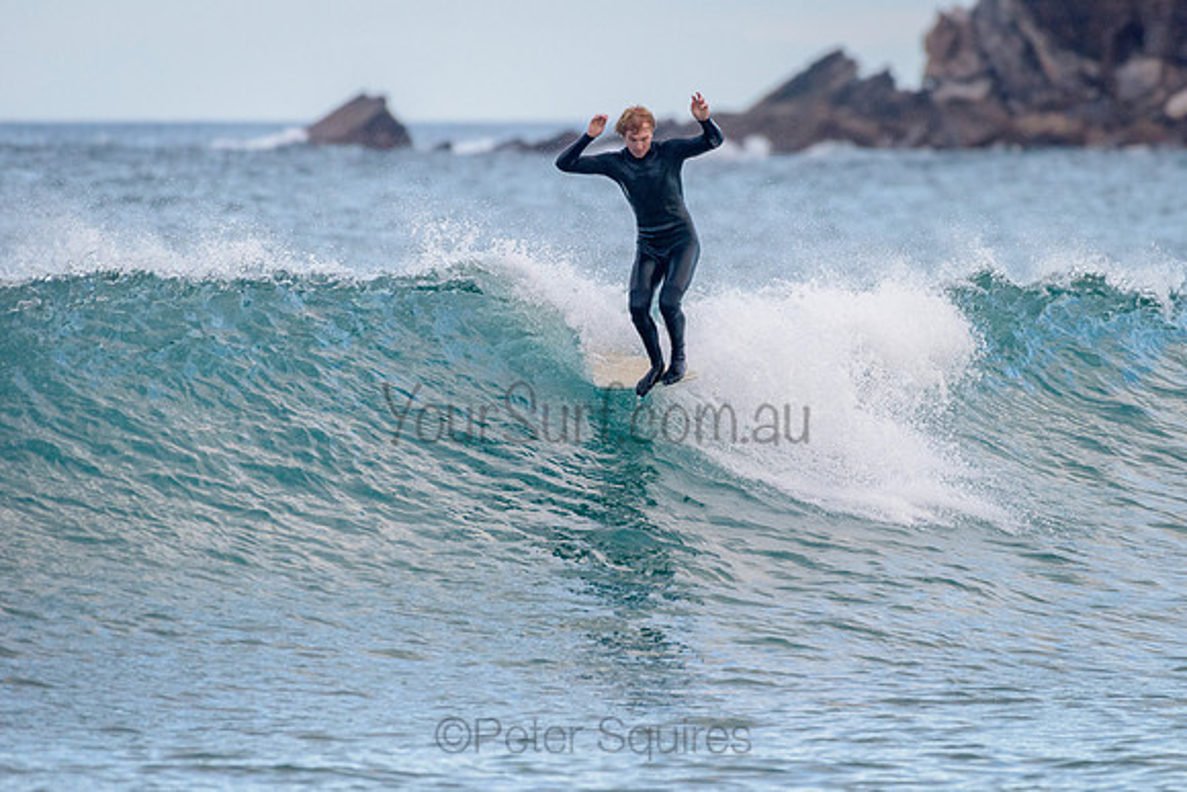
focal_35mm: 612
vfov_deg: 2.2
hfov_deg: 3.4
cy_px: 325
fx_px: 20177
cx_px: 726
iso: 800
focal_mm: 500
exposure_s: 1/1600
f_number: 5.6
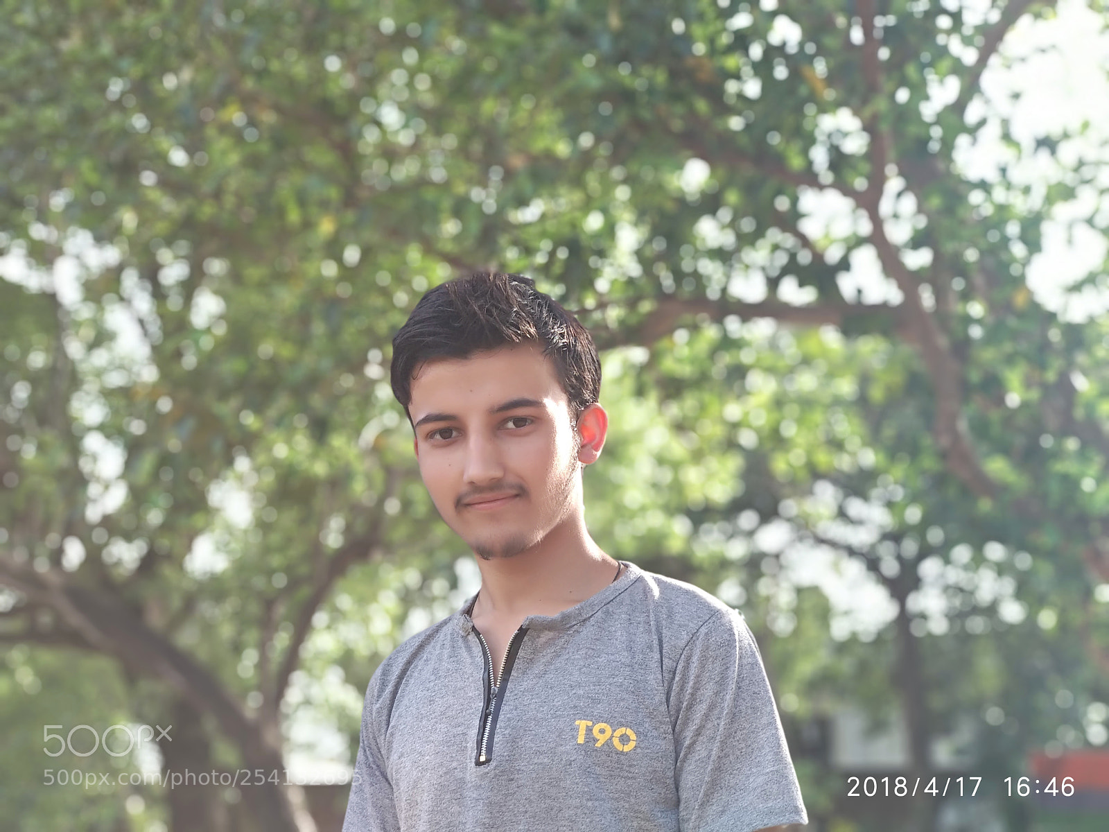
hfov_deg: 36.8
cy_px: 416
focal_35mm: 52
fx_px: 1666
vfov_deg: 28.0
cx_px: 554
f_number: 2.6
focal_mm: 5.99
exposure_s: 1/100
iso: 100
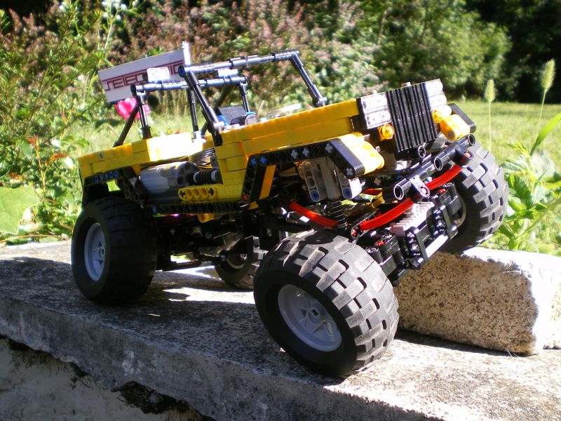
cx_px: 280
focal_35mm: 38
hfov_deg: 49.0
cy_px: 210
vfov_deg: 37.7
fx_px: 616
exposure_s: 1/160
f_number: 3.1
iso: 64
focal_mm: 6.3
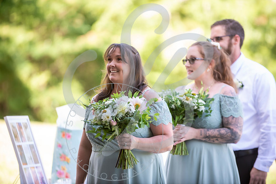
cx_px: 138
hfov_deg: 10.3
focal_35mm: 200
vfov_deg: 6.9
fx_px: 1534
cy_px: 92
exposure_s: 1/200
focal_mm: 200
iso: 320
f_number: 2.8
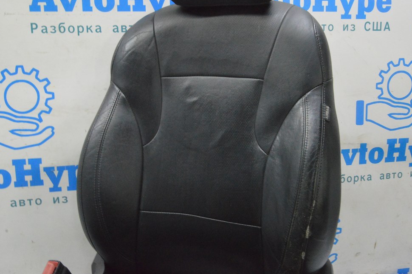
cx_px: 204
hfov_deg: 50.7
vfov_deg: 35.0
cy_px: 142
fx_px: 435
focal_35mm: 38
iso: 6400
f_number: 20
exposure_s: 1/15
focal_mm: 24
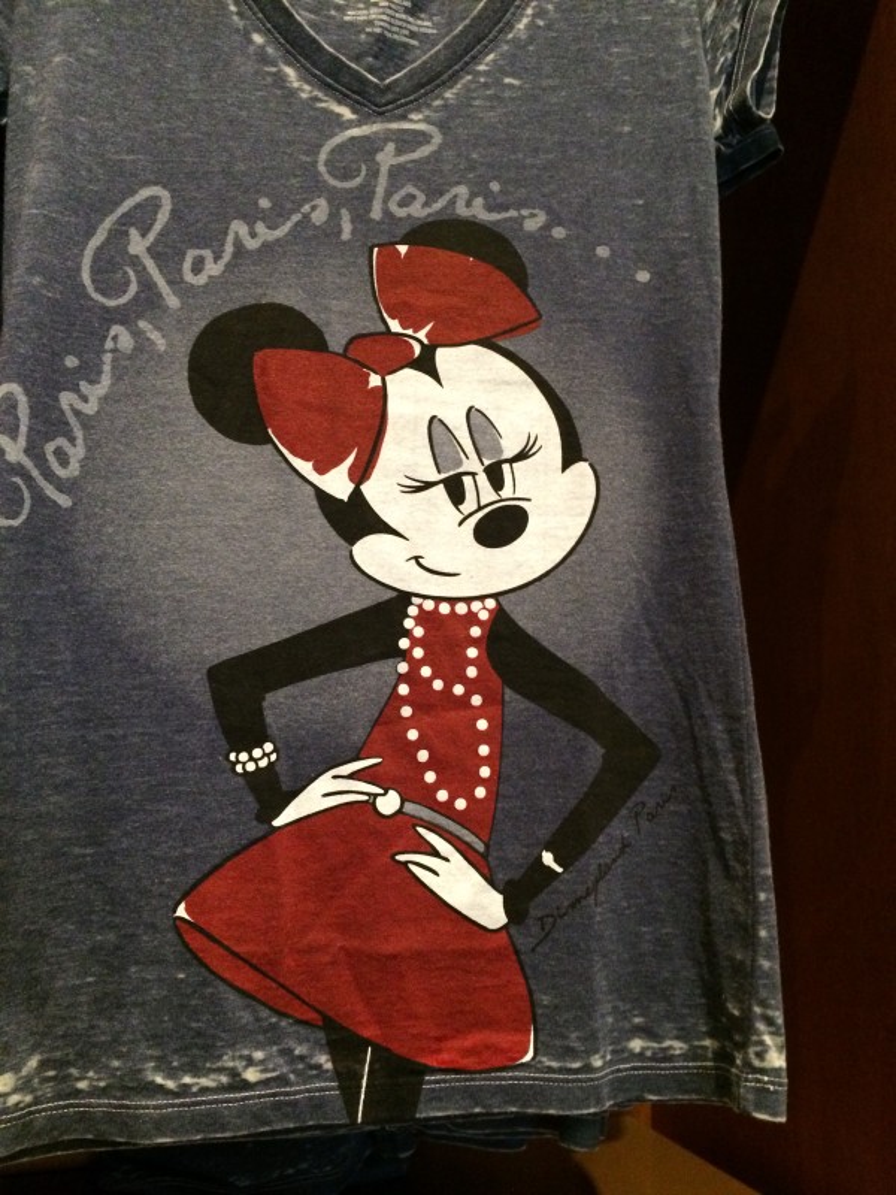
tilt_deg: +9.6
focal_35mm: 29
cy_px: 598
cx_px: 448
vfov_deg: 61.7
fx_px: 1001
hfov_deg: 48.2
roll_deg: -0.8
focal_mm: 4.15
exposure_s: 1/20
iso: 320
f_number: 2.2
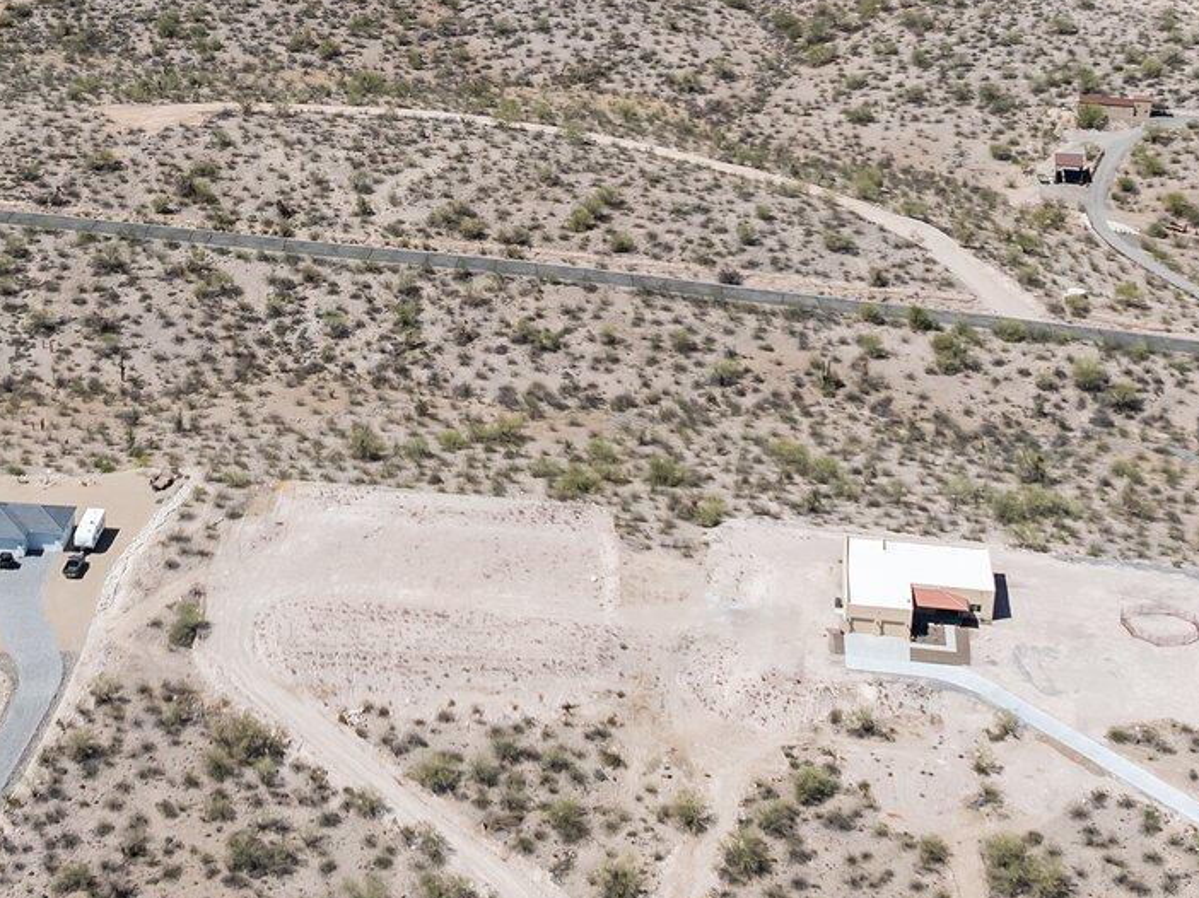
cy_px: 224
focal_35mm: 70
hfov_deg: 27.4
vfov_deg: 20.8
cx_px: 295
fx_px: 2424
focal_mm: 12.29
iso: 100
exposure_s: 1/2500
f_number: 2.8
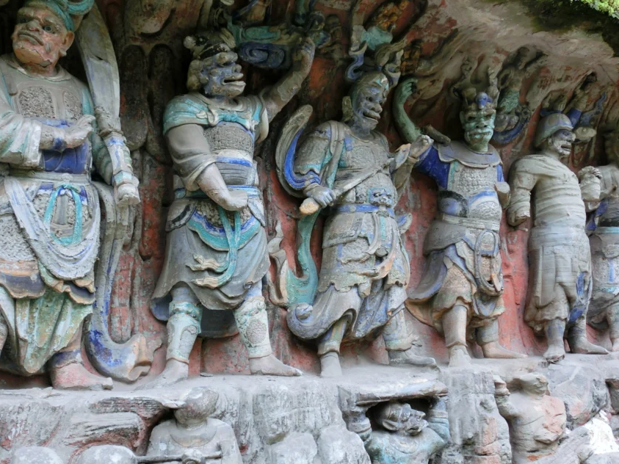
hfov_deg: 53.8
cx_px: 266
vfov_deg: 41.7
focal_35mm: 34
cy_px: 261
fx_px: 608
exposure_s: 1/160
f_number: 3
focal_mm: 5
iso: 80
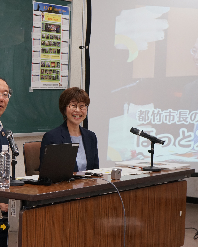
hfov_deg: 15.5
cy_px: 124
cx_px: 47
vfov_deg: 19.4
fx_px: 725
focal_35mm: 99
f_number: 5.6
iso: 1600
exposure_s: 1/160
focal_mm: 70
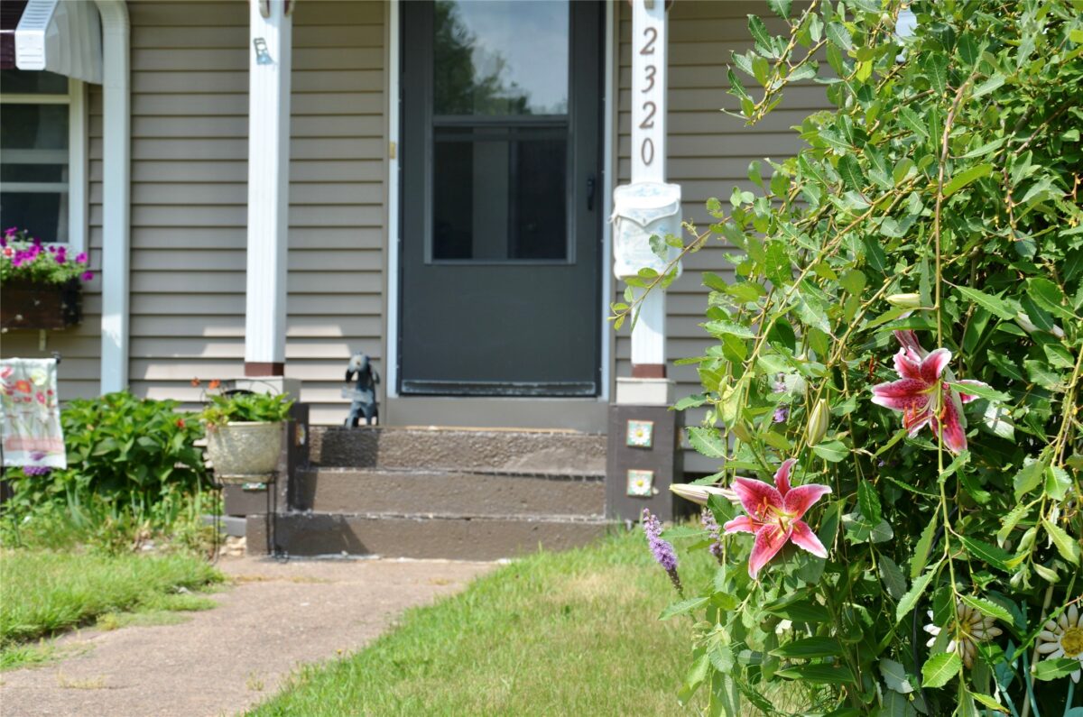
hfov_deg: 27.0
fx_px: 2252
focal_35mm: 75
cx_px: 542
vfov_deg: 18.1
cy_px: 358
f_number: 8
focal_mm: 50
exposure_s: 1/250
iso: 140
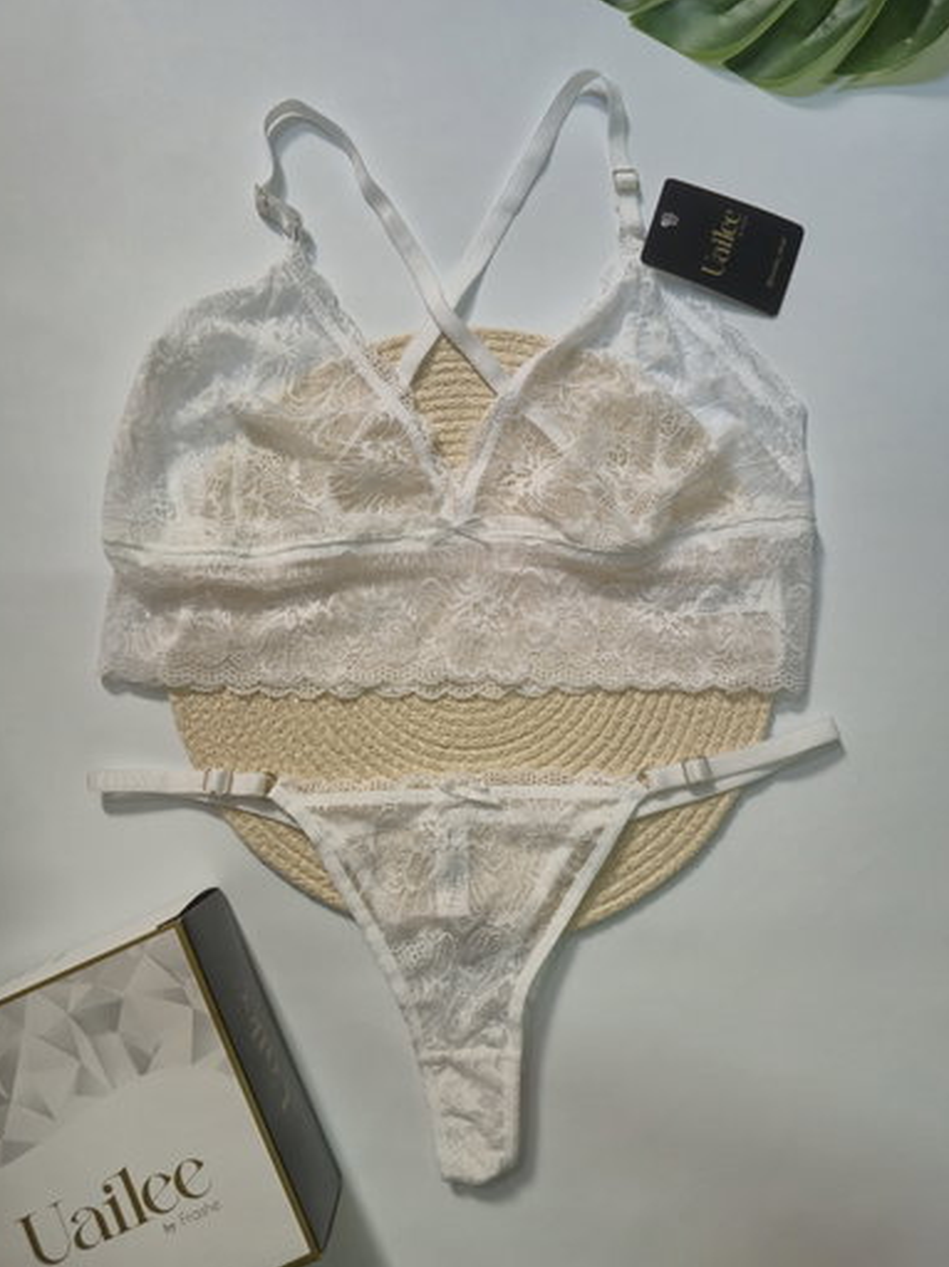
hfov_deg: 56.8
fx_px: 878
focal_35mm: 24
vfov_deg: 71.6
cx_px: 461
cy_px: 658
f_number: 1.8
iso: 200
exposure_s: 1/50
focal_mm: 5.4
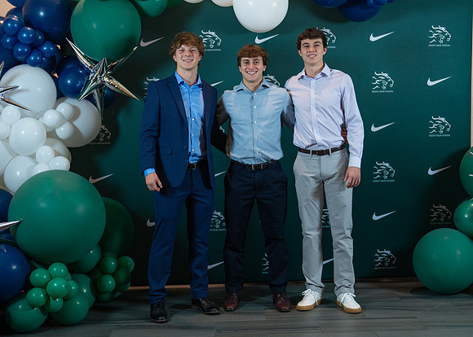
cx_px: 249
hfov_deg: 34.2
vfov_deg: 24.8
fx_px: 768
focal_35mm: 57
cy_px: 175
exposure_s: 1/320
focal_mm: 50
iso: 640
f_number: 1.2
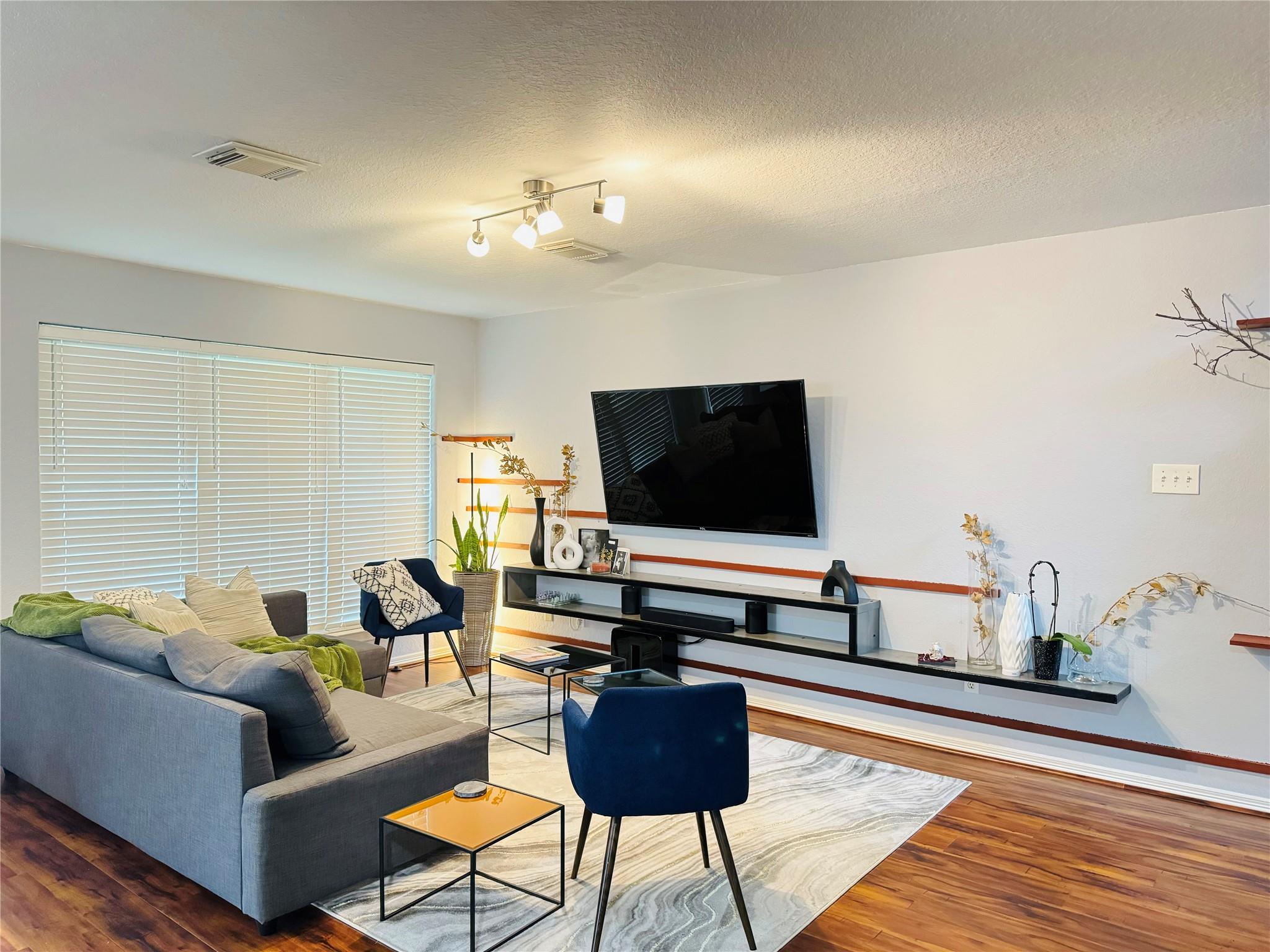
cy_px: 476
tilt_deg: -1.5
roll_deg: -0.6
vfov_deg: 56.8
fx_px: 881
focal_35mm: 24
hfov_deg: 71.6
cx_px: 635
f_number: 1.78
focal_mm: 6.76
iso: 800
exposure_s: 1/60
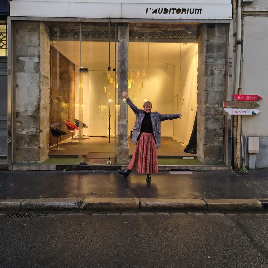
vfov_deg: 57.1
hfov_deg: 57.3
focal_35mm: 28
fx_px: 245
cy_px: 117
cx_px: 135
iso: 1506
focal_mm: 5.56
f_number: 1.8
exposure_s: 1/50
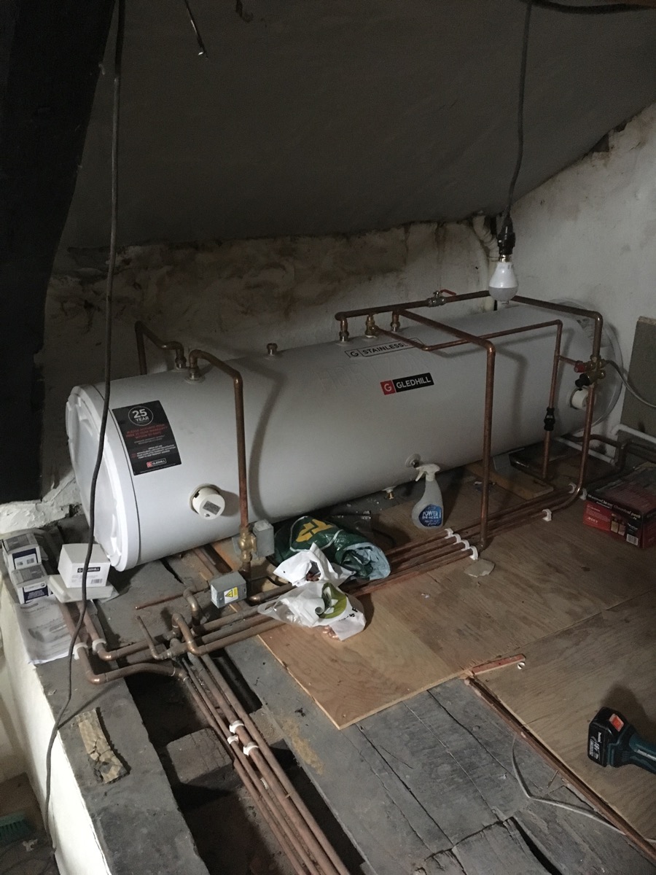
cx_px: 328
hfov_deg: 48.2
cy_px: 438
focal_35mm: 29
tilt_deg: -24.4
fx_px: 733
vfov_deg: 61.7
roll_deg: +1.6
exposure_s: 1/17
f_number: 2.2
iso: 500
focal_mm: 4.15
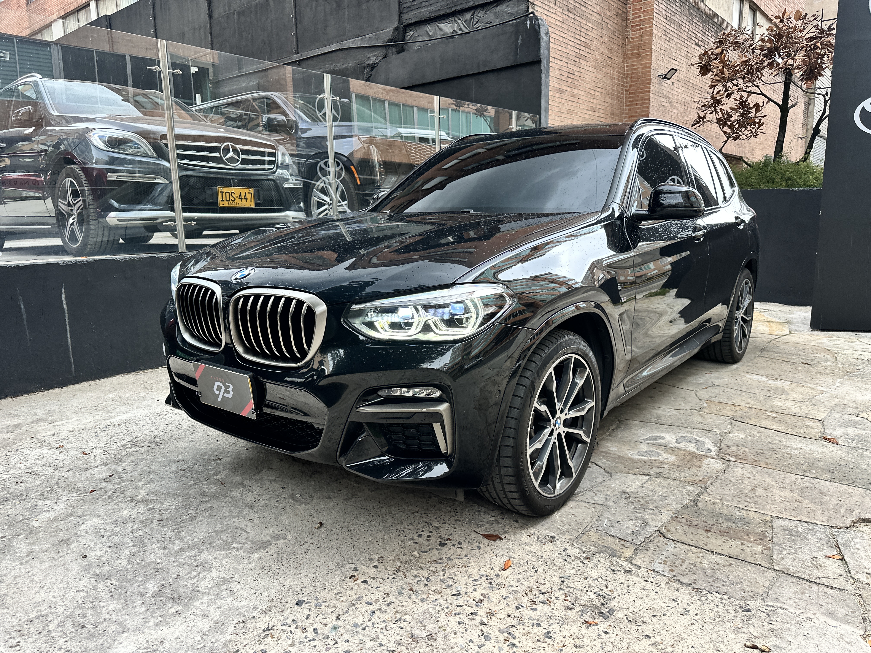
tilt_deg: -11.6
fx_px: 604
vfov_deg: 56.8
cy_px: 326
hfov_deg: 71.6
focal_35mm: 24
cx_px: 436
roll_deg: +0.6
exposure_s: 1/121
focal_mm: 6.86
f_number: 1.78
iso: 160
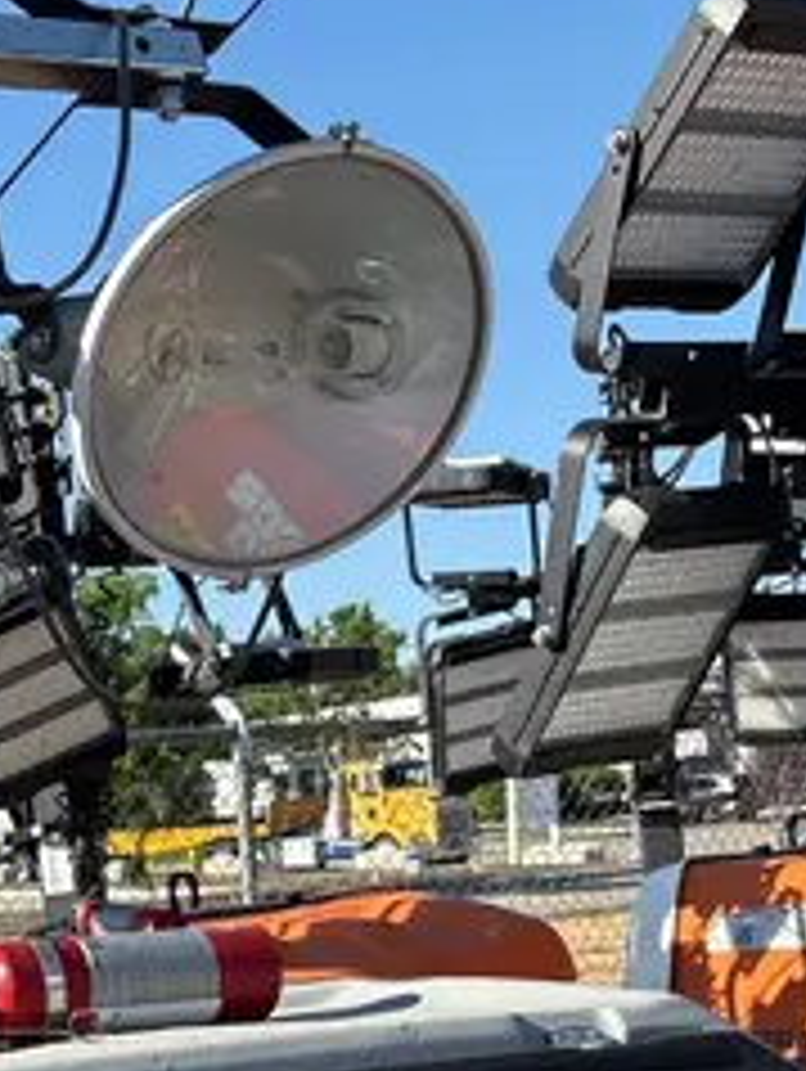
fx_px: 2479
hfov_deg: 17.4
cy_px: 1181
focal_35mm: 80
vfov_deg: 22.9
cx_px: -239
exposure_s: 1/2364
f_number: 1.6
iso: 50
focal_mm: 5.96
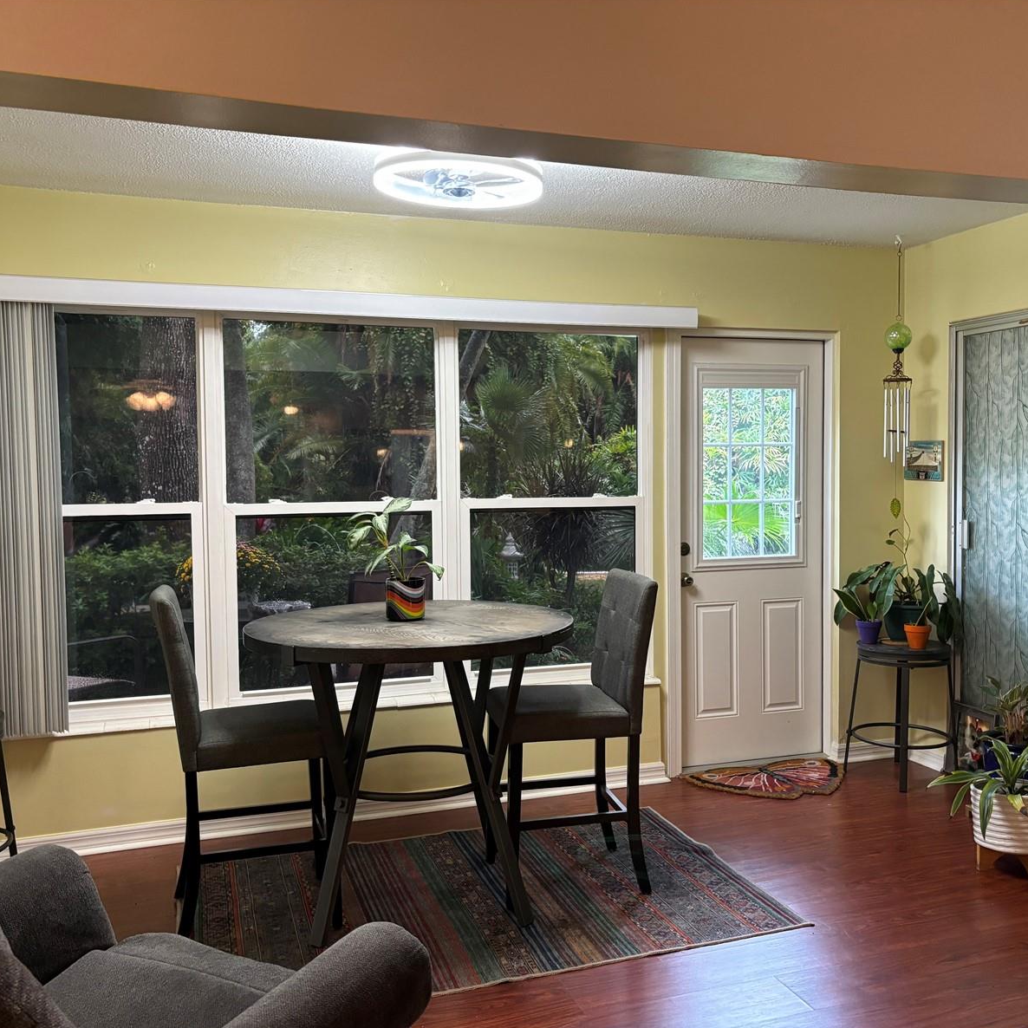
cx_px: 564
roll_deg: +0.4
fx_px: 1042
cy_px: 515
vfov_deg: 52.5
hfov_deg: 52.4
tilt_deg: -3.5
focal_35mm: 31
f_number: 1.6
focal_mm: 5.96
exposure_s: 1/60
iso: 320
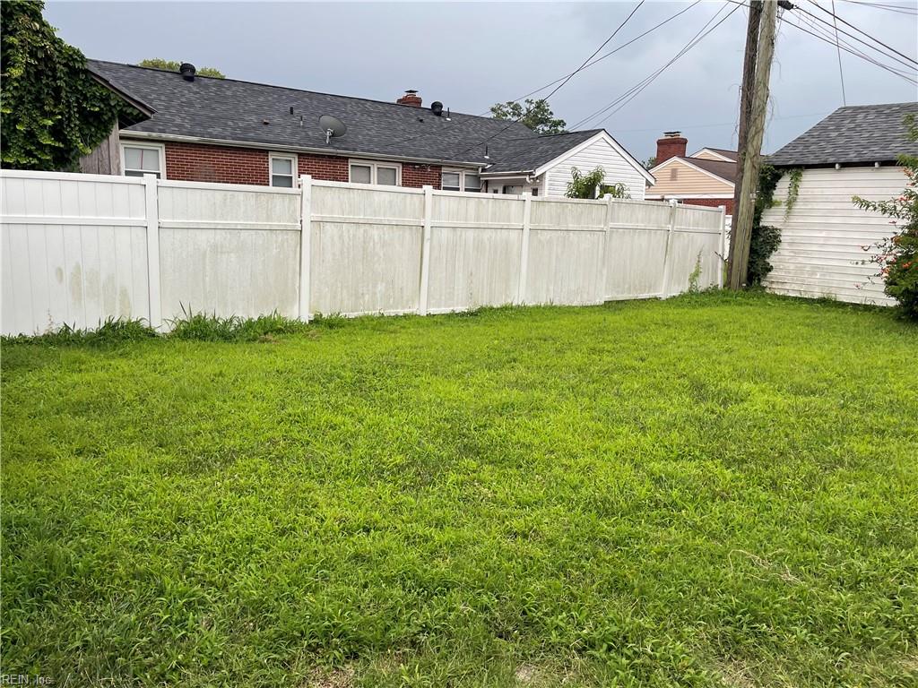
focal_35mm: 26
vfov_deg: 53.1
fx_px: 690
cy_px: 344
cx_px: 459
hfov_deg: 67.3
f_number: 1.6
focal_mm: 5.1
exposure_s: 1/472
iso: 32
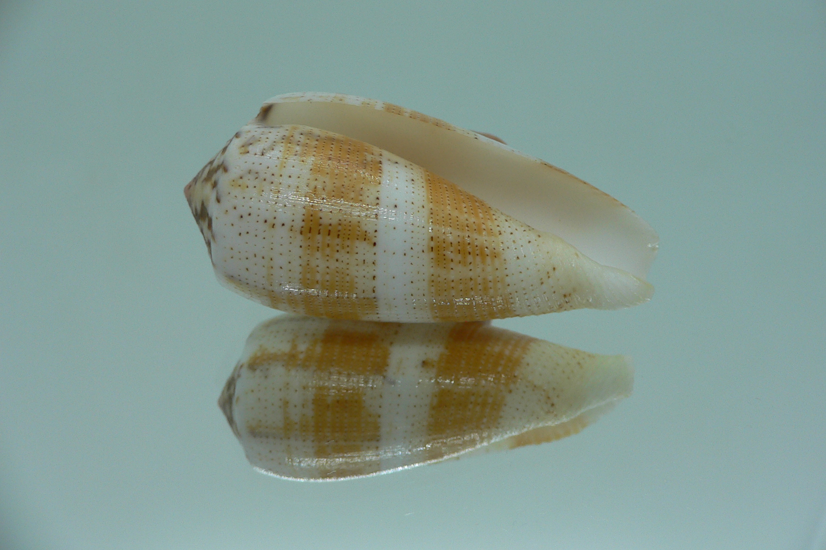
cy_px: 260
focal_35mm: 37
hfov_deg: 51.9
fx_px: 849
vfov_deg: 35.9
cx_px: 419
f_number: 2.8
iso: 80
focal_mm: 4.6
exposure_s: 1/60
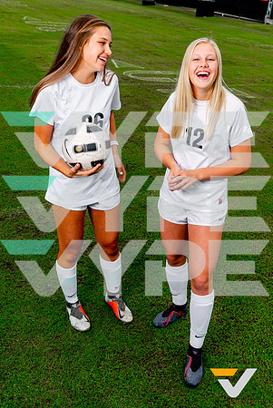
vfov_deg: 49.5
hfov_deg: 34.3
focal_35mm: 39
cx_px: 136
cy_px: 204
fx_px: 443
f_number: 8
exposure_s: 1/125
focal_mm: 39
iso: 160
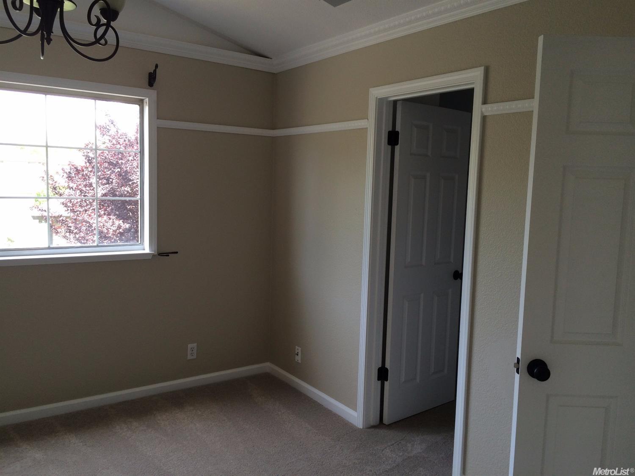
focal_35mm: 29
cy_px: 238
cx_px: 318
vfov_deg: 48.2
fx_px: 532
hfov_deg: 61.7
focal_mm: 4.15
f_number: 2.2
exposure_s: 1/60
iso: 40
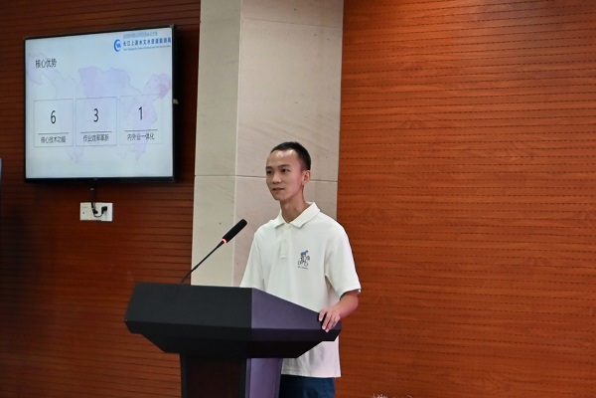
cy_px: 199
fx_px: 1242
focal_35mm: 75
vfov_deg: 18.2
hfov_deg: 27.0
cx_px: 298
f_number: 6.3
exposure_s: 1/80
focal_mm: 50
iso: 1000
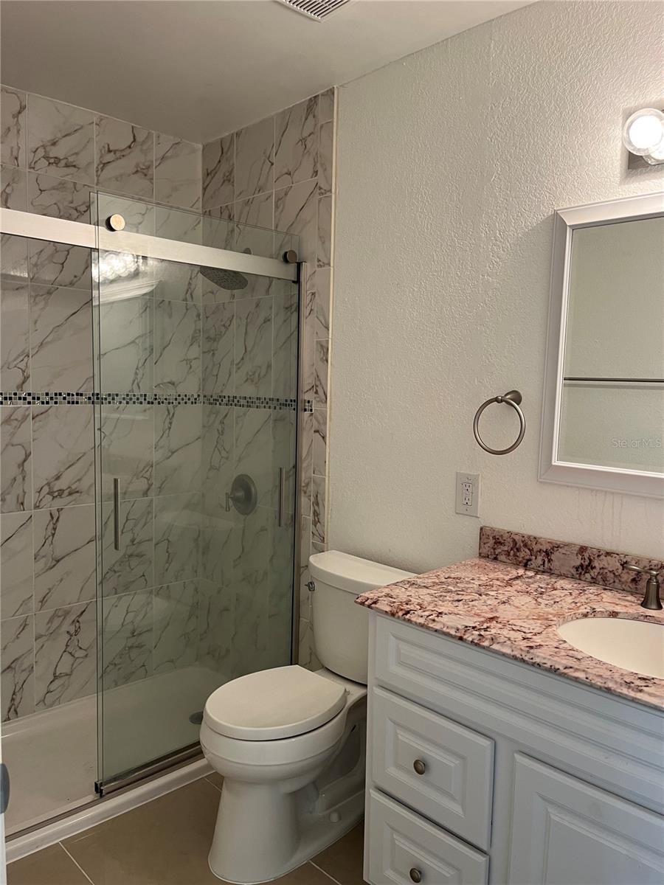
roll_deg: -1.0
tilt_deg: -5.6
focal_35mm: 26
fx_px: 665
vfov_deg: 67.3
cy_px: 442
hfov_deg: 53.1
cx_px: 332
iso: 100
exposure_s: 1/60
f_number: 1.6
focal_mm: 5.1
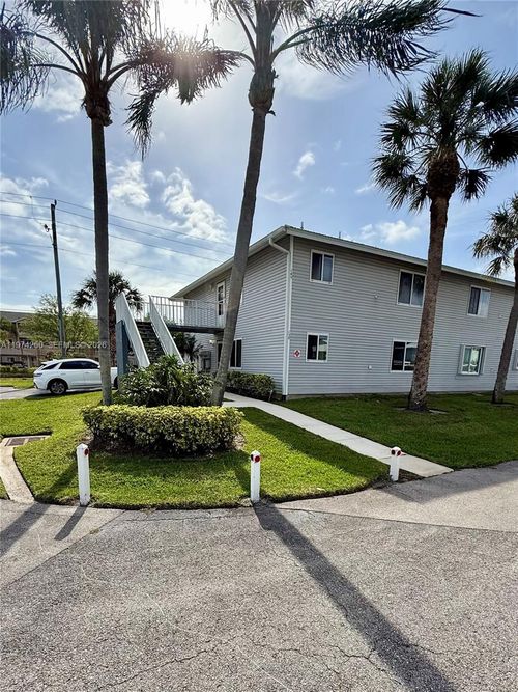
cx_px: 259
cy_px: 346
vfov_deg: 102.1
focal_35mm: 14
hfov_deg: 85.7
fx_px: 279
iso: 80
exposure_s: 1/2165
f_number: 2.2
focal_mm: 2.22
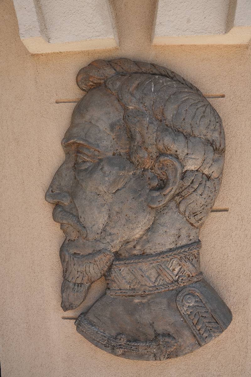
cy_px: 188
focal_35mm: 27
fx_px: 282
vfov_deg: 67.4
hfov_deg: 47.9
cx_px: 126
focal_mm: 18
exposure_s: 1/160
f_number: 8
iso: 100
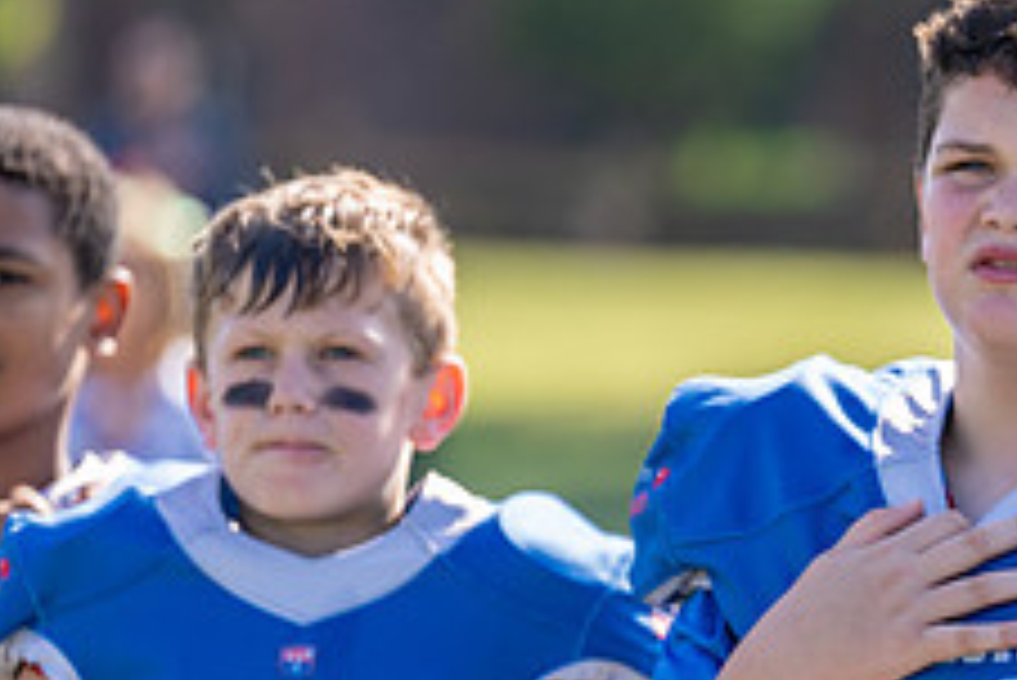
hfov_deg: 4.0
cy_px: 664
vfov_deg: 2.7
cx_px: 1112
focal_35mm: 513
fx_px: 14501
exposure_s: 1/500
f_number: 3.5
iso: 100
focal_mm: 200
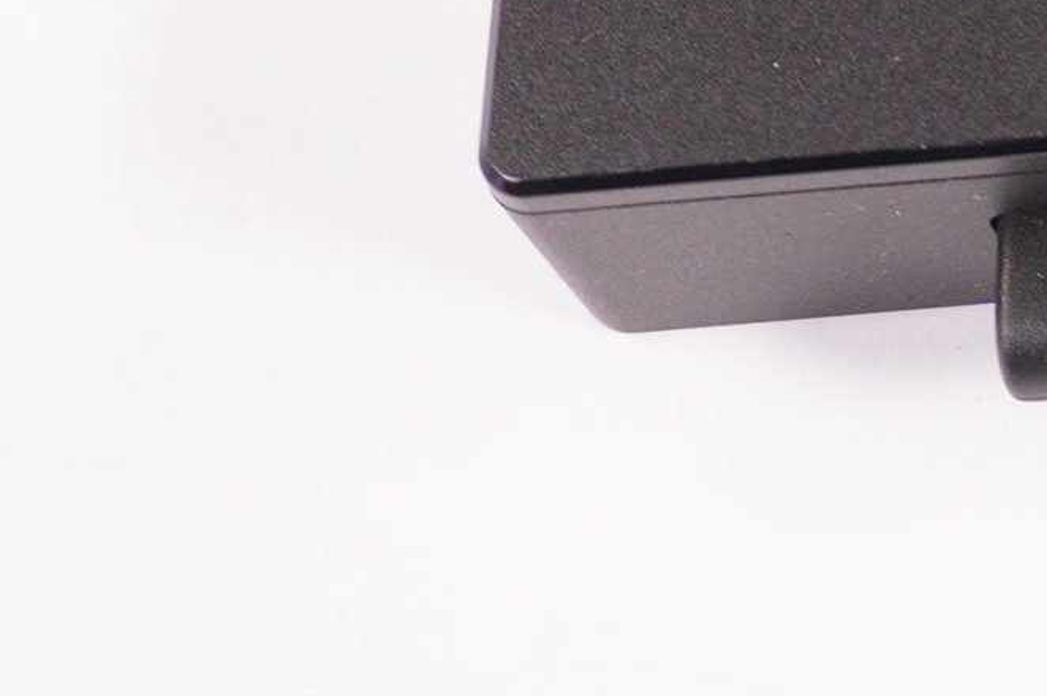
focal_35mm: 170
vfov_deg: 7.6
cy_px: -872
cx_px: 2252
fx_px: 4947
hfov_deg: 10.8
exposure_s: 1/320
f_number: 5.6
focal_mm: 25
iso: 1000
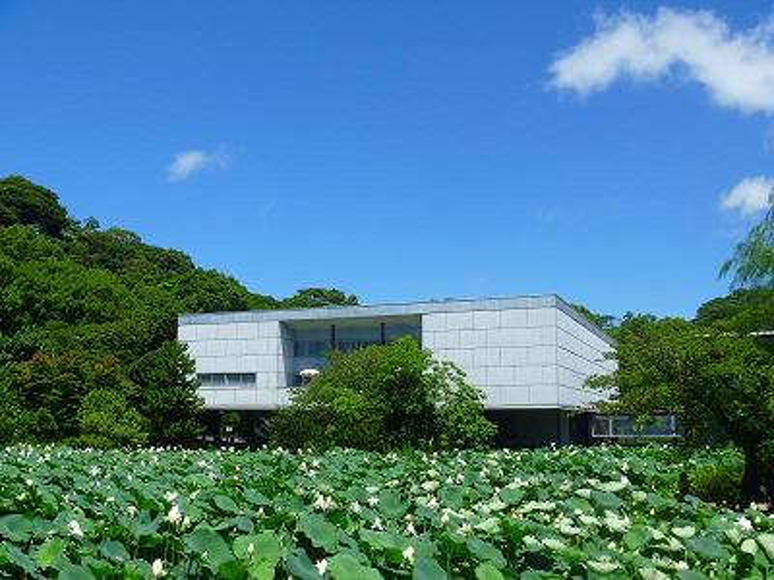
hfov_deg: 52.6
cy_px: 290
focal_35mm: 35
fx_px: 783
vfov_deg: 40.7
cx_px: 387
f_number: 5.6
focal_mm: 6.3
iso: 80
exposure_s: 1/250
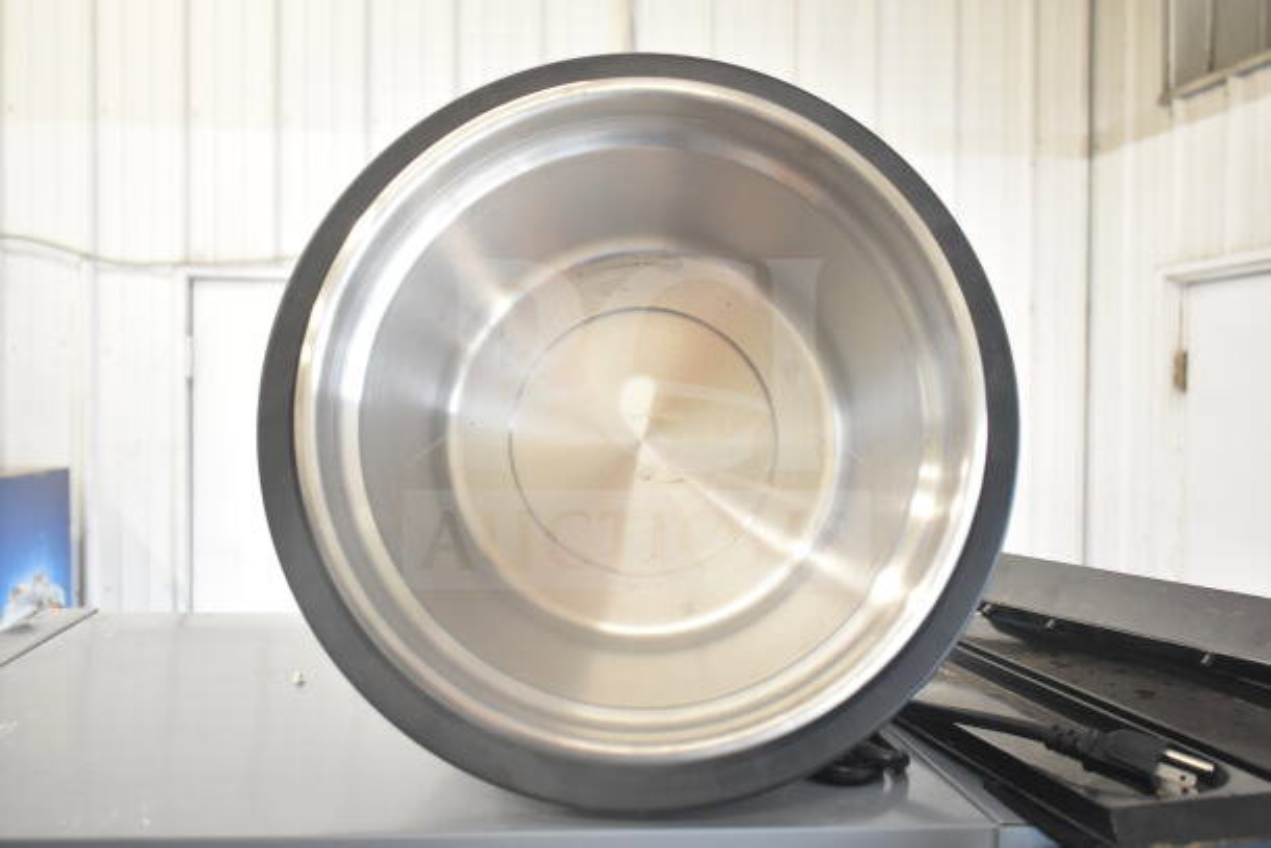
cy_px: 424
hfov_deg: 55.1
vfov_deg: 38.4
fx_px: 1218
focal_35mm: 34
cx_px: 636
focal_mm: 23
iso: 1600
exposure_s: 1/80
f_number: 4.5
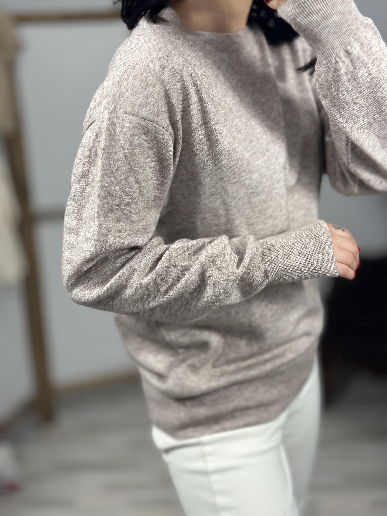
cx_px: 194
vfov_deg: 39.7
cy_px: 258
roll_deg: +7.4
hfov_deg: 30.3
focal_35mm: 48
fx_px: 716
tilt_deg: -38.8
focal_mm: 6.86
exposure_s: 1/100
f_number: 1.78
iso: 64
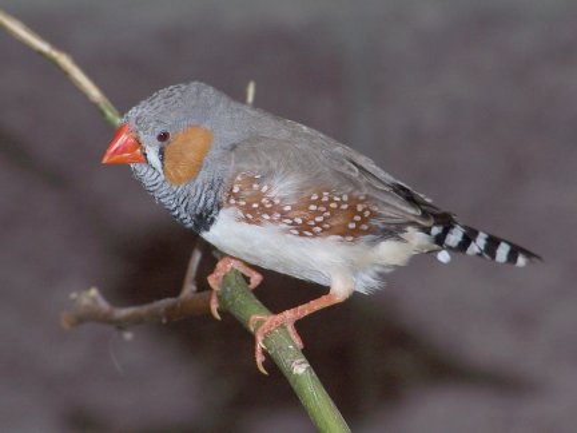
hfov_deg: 8.3
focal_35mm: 238
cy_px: 216
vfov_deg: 6.2
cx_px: 288
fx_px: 3967
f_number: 3.3
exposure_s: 1/200
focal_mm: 39.5
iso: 80
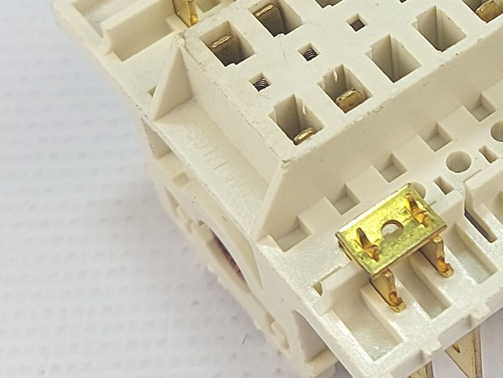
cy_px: 11
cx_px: 541
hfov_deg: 20.4
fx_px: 1337
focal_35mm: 92
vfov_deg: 15.8
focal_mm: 5.23
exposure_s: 1/325
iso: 32
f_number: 1.8
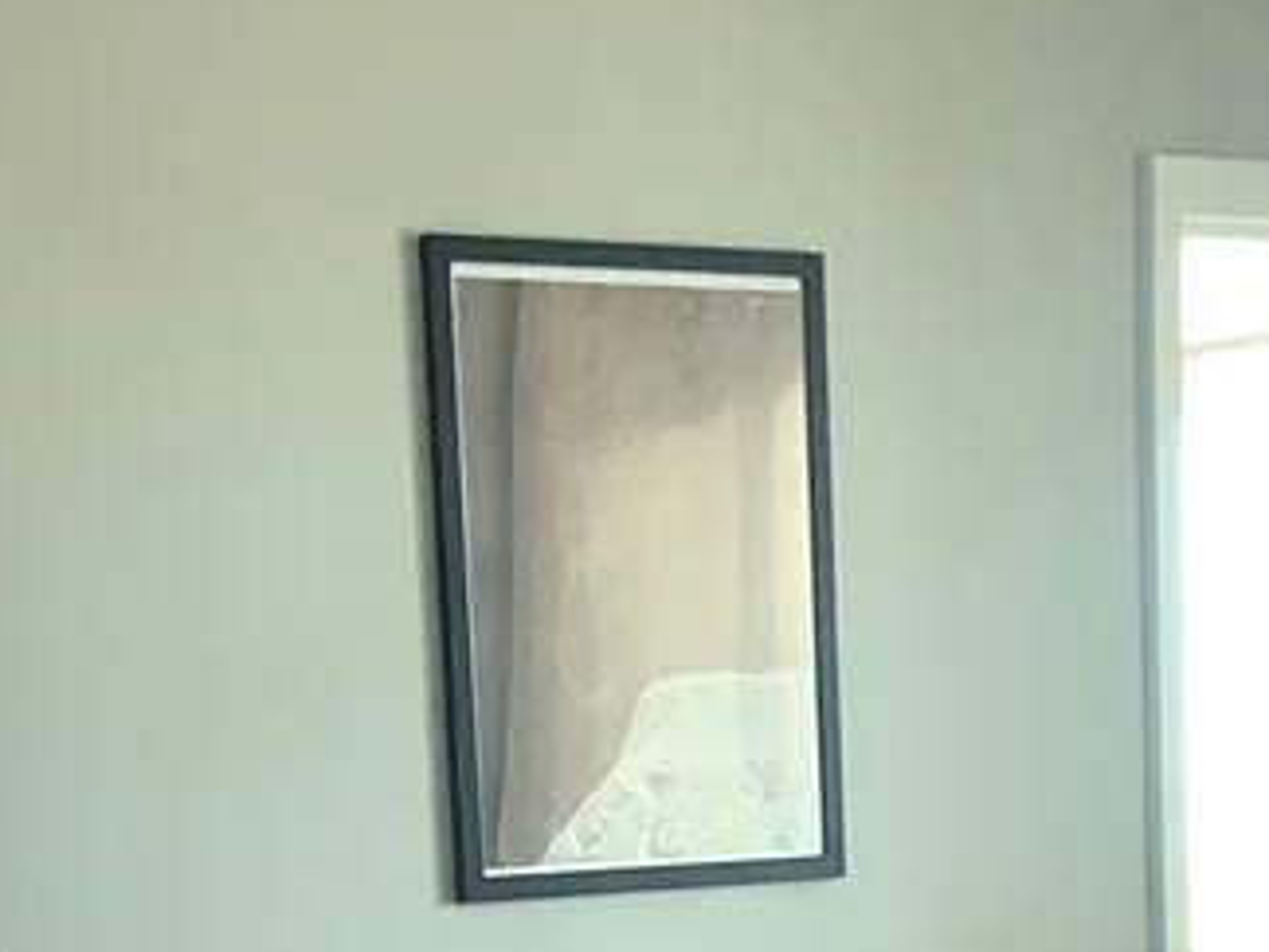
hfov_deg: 20.0
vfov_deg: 14.3
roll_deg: +2.4
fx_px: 3593
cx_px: 513
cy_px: 1356
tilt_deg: -9.9
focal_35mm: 98
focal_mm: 3.3
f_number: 2.4
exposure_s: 1/60
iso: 80
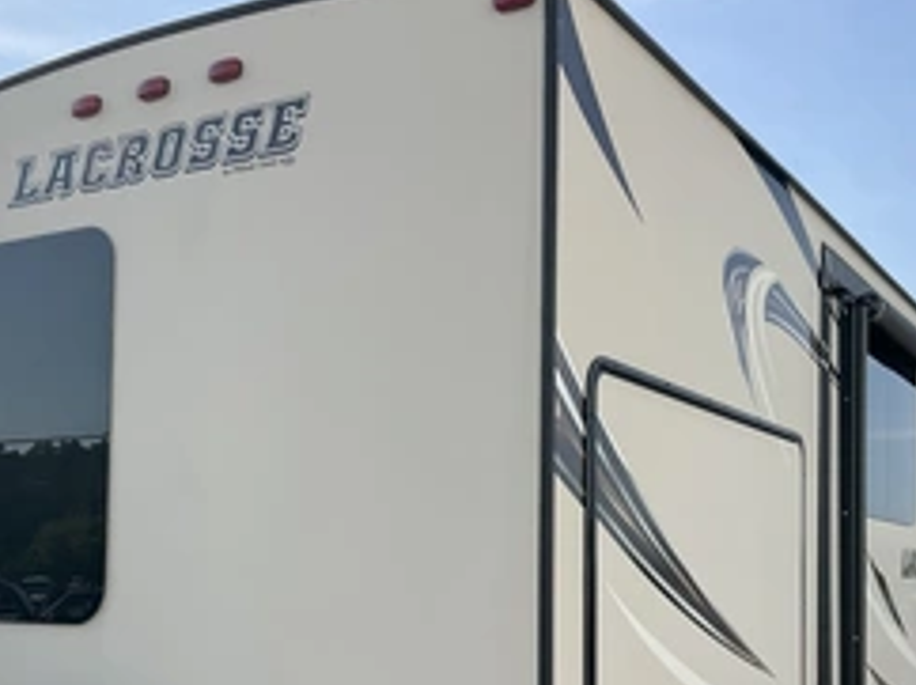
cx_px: 481
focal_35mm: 48
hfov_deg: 39.7
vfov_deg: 29.7
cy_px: 526
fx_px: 1269
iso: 25
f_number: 1.8
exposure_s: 1/1626
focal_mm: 3
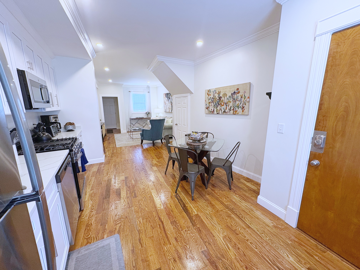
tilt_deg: -11.0
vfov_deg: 85.7
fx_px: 146
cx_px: 180
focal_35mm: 14
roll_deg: +0.1
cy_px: 135
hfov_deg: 102.1
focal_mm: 2.22
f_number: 2.2
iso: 160
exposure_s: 1/60
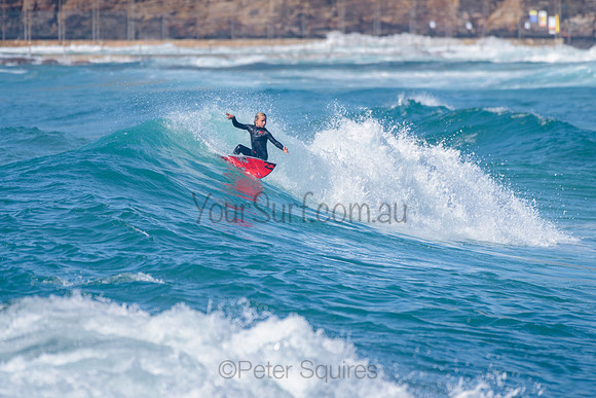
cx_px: 263
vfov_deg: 2.2
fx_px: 10147
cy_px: 167
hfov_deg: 3.4
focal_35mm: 613
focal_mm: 500
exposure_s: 1/2000
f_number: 5.6
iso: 160
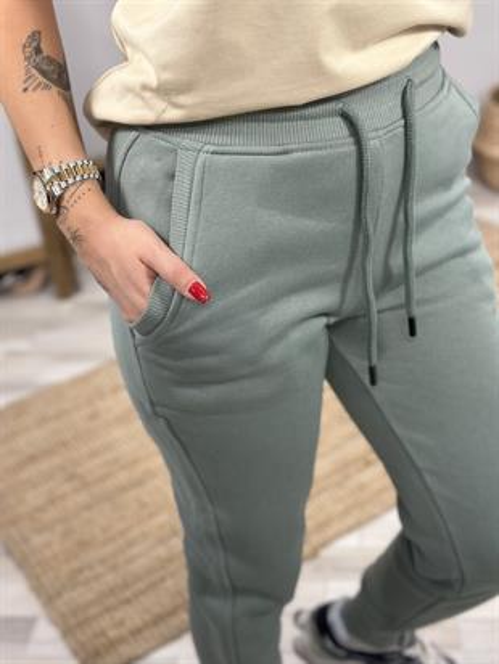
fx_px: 922
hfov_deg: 30.3
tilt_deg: -53.0
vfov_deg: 39.6
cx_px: 250
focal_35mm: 48
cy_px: 332
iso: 160
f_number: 1.78
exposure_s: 1/100
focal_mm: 6.86
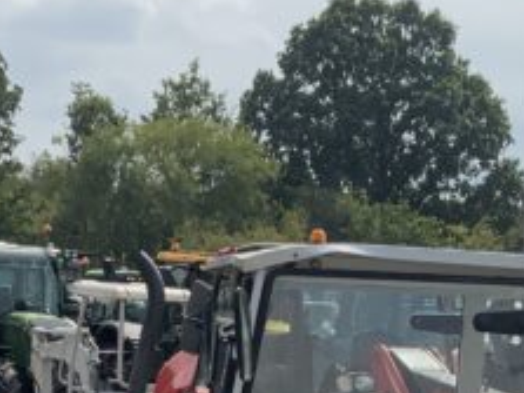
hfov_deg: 14.8
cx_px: 313
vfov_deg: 10.7
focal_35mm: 133
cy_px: 614
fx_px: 2012
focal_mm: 3
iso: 16
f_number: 1.8
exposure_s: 1/2141
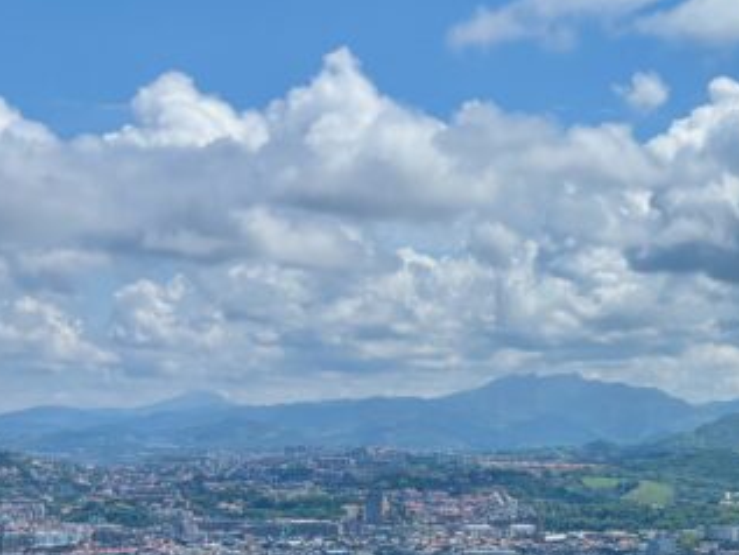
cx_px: 928
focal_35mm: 82
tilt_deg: -1.8
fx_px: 1751
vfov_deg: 17.8
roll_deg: -0.2
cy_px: 480
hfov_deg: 21.8
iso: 50
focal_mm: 5.96
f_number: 1.6
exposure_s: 1/6329
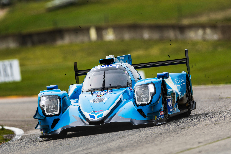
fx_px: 3850
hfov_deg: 3.4
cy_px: 77
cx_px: 116
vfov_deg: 2.3
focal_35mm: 600
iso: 100
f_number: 4
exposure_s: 1/2000
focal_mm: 400
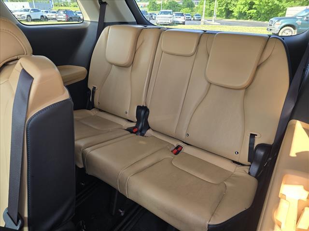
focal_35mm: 23
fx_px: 205
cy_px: 116
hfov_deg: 73.9
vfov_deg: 58.9
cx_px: 154
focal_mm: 6.3
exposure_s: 1/182
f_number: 1.7
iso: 100
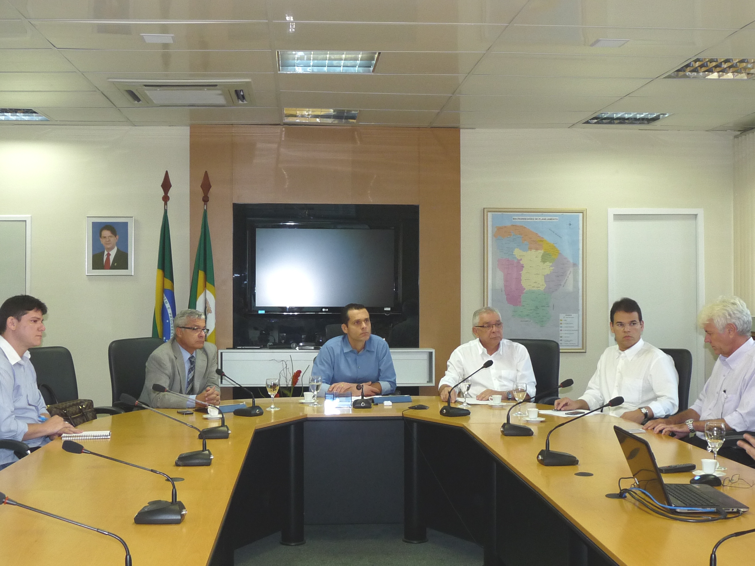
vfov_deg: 32.2
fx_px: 981
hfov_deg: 42.1
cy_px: 283
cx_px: 378
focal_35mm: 45
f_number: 3
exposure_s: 1/30
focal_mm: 5.8
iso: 200
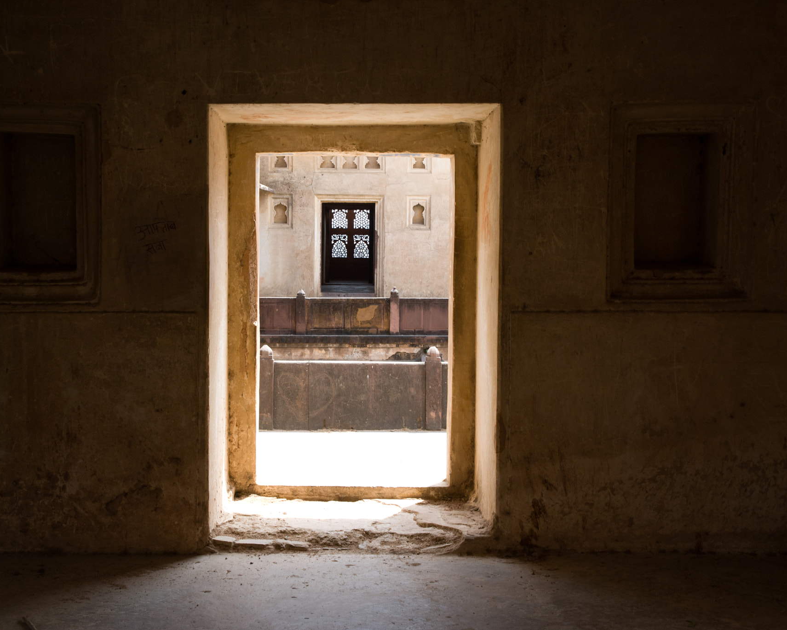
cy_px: 315
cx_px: 350
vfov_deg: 28.1
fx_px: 1258
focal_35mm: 54
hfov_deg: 34.7
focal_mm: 32
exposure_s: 1/80
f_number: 8
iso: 200
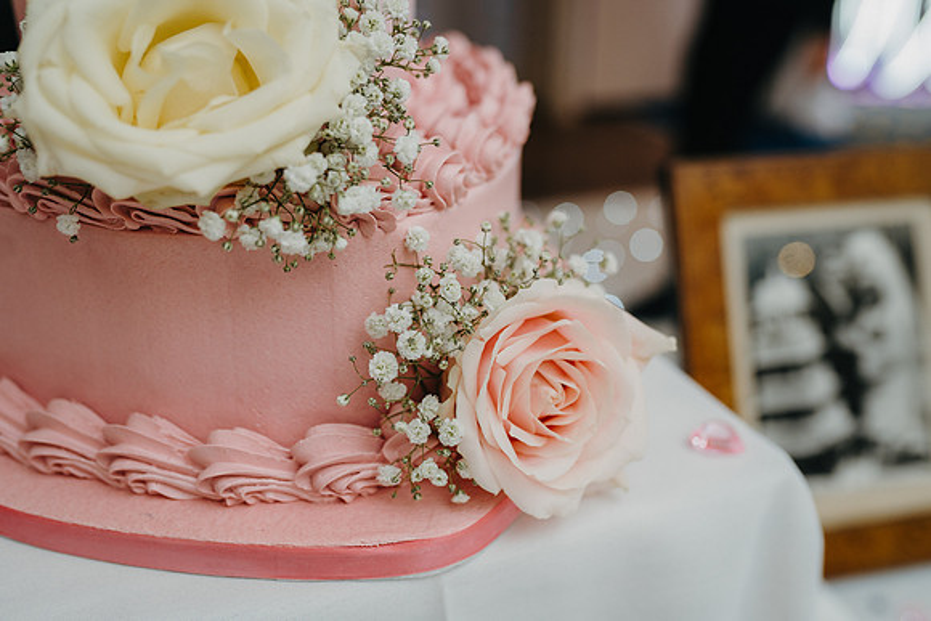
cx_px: 466
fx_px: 905
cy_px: 310
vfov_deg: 37.9
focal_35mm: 35
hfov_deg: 54.4
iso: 800
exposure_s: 1/160
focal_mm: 35
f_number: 2.8
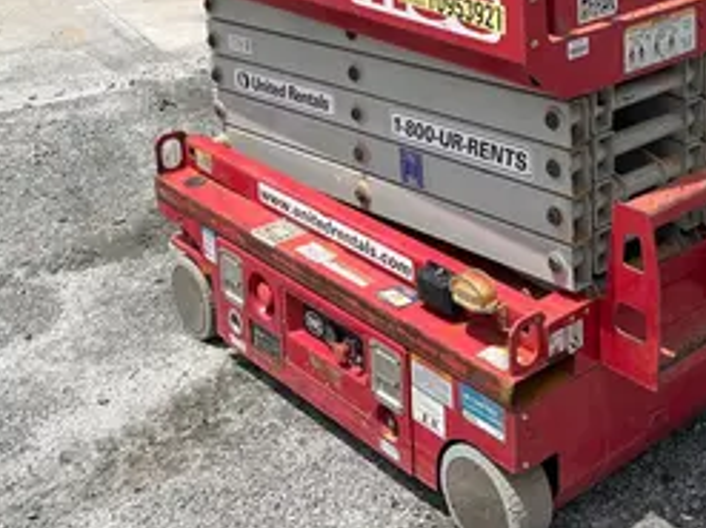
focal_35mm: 58
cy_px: 1
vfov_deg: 24.1
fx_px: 1182
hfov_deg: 32.6
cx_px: 529
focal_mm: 5.1
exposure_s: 1/4484
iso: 50
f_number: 1.6
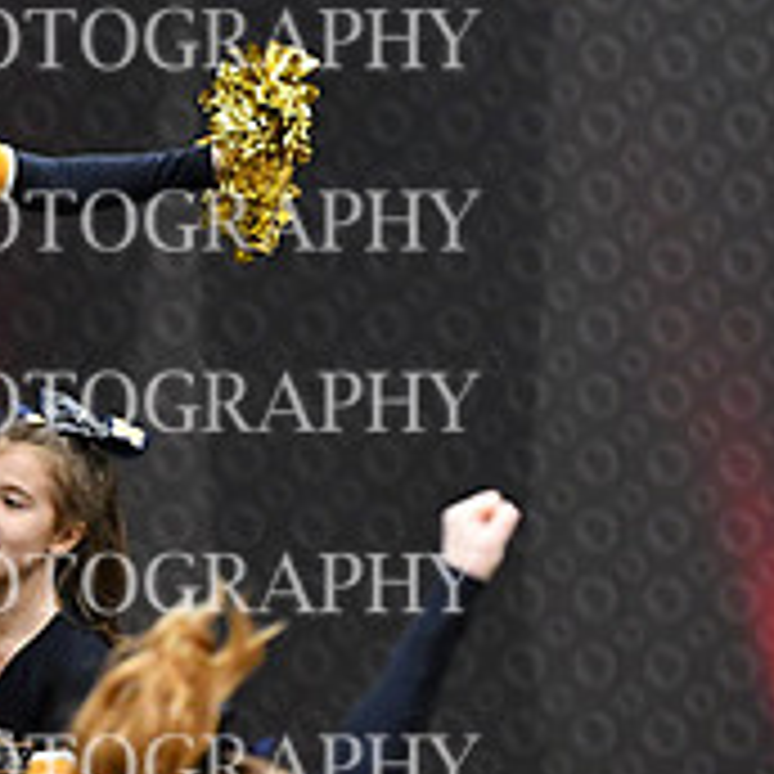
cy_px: 493
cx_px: -171
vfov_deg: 3.0
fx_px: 14672
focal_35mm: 580
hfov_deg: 3.0
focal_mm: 135
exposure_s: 1/800
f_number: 2.8
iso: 5000
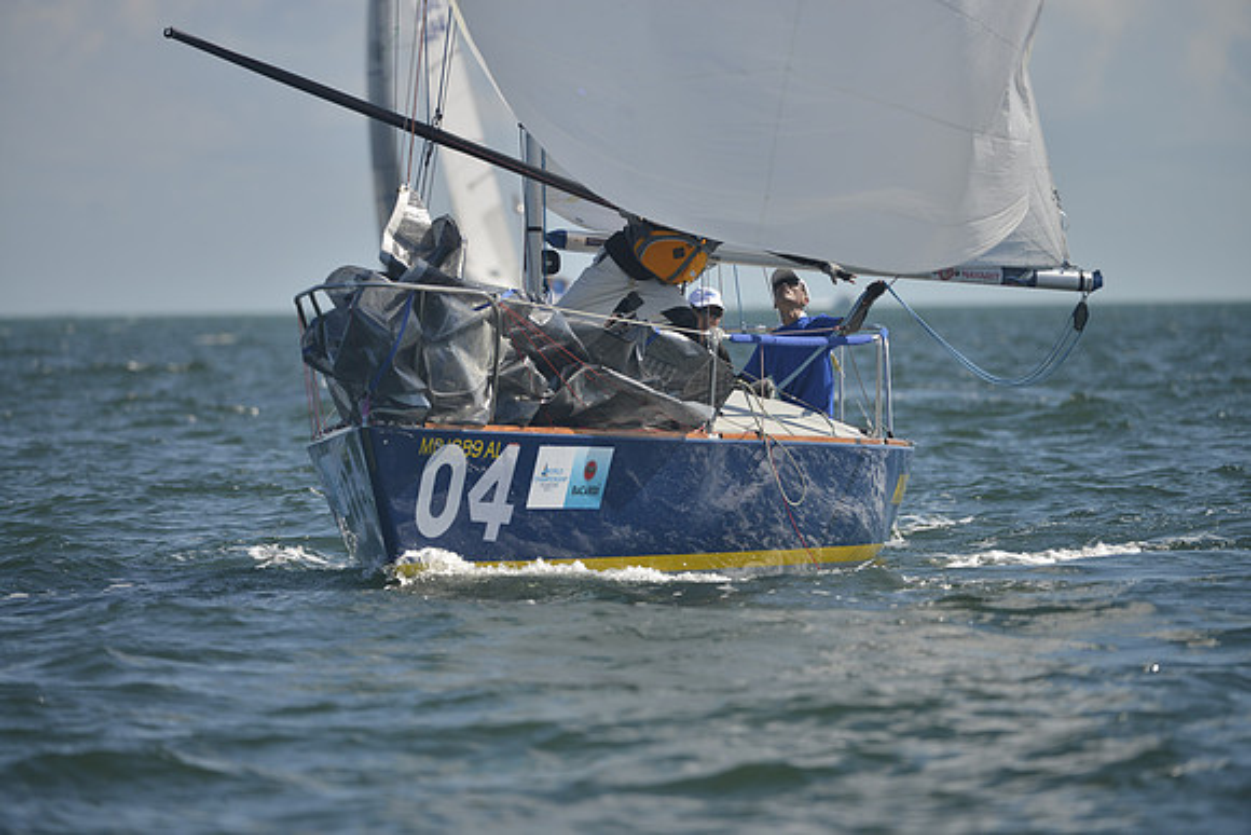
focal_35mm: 310
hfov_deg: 6.6
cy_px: 418
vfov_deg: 4.4
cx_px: 626
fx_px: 10775
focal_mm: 310
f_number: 4
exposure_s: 1/3200
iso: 200
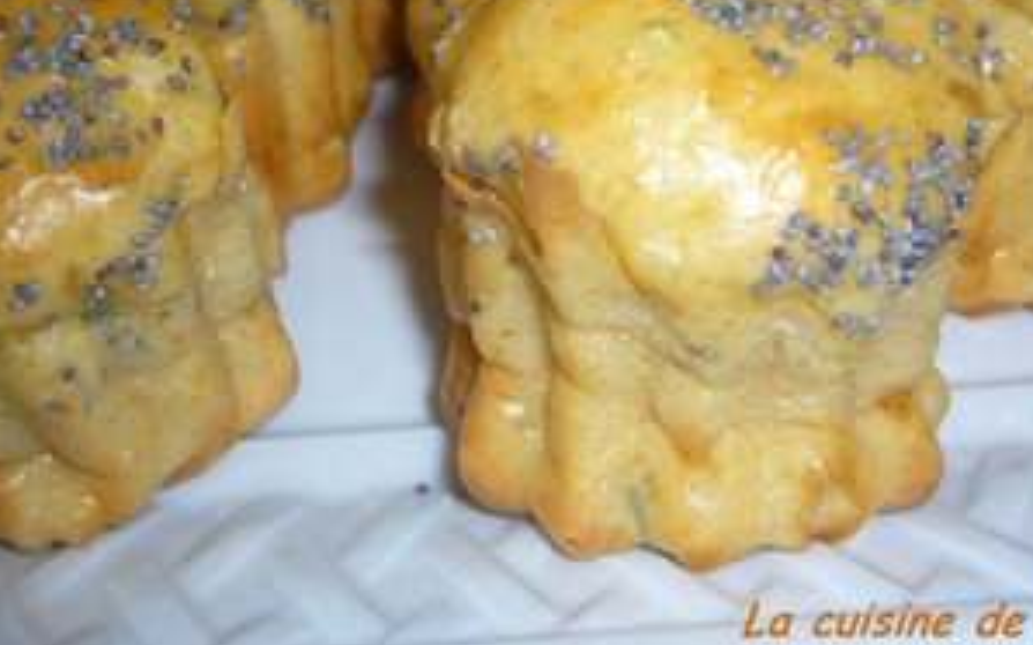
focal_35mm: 54
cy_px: 139
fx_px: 1520
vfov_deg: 23.6
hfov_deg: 37.5
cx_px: 496
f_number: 2.8
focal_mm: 5.8
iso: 100
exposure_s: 1/60
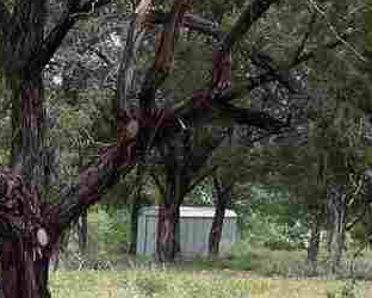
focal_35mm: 104
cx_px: -55
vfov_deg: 14.1
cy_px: 414
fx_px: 1146
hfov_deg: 17.7
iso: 32
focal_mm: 4.25
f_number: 1.8
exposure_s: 1/346
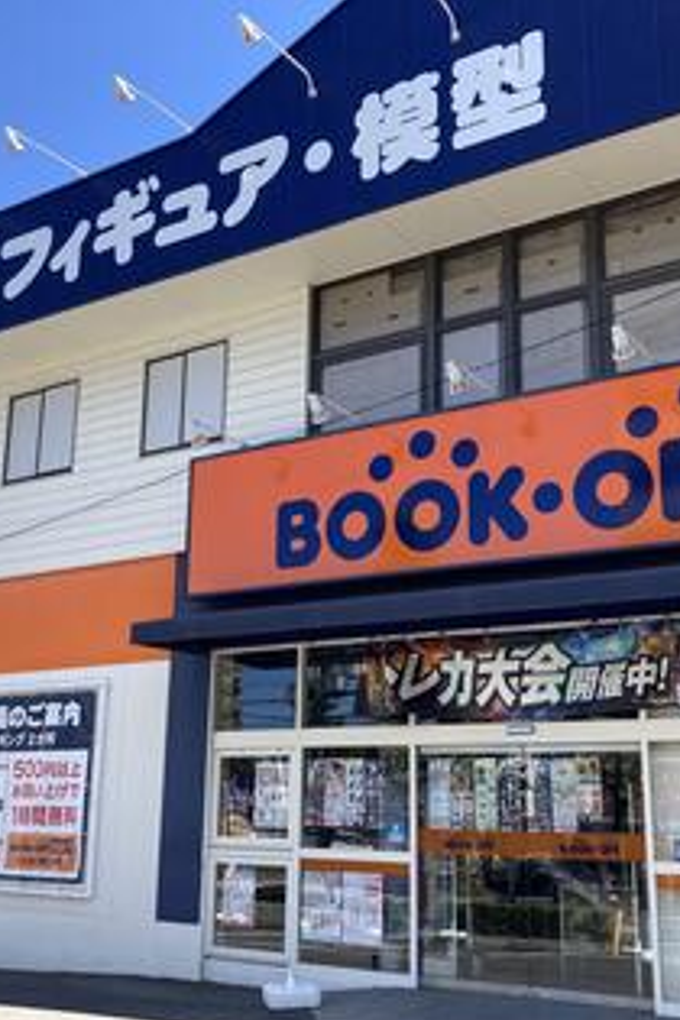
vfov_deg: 48.5
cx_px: 321
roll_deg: -1.7
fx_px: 1133
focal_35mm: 40
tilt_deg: +14.6
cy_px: 521
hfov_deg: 33.4
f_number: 1.8
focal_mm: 3.99
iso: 20
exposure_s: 1/656
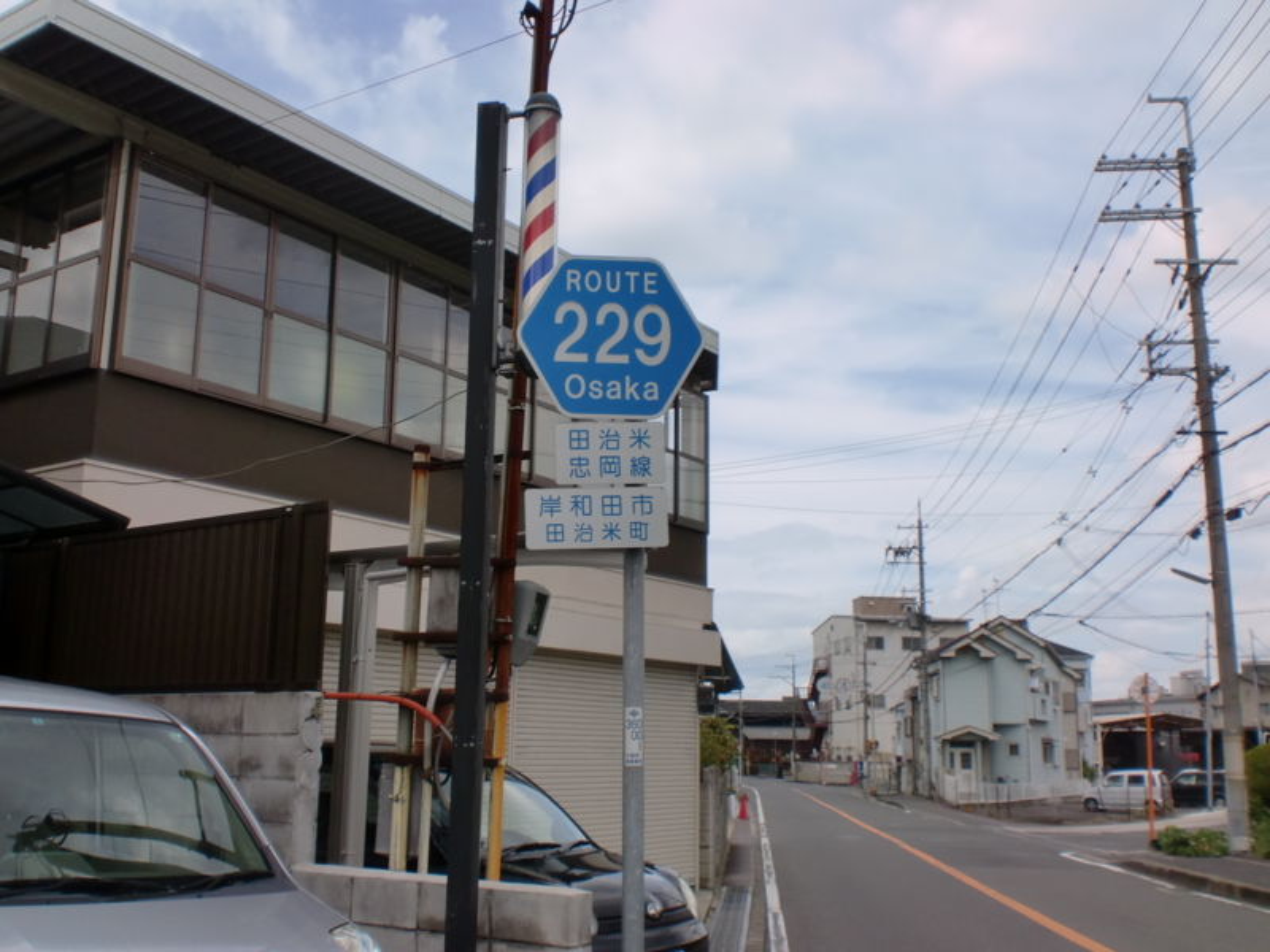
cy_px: 476
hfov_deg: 52.6
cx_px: 635
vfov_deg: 40.7
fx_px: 1284
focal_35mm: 35
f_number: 5.6
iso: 64
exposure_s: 1/400
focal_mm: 6.3
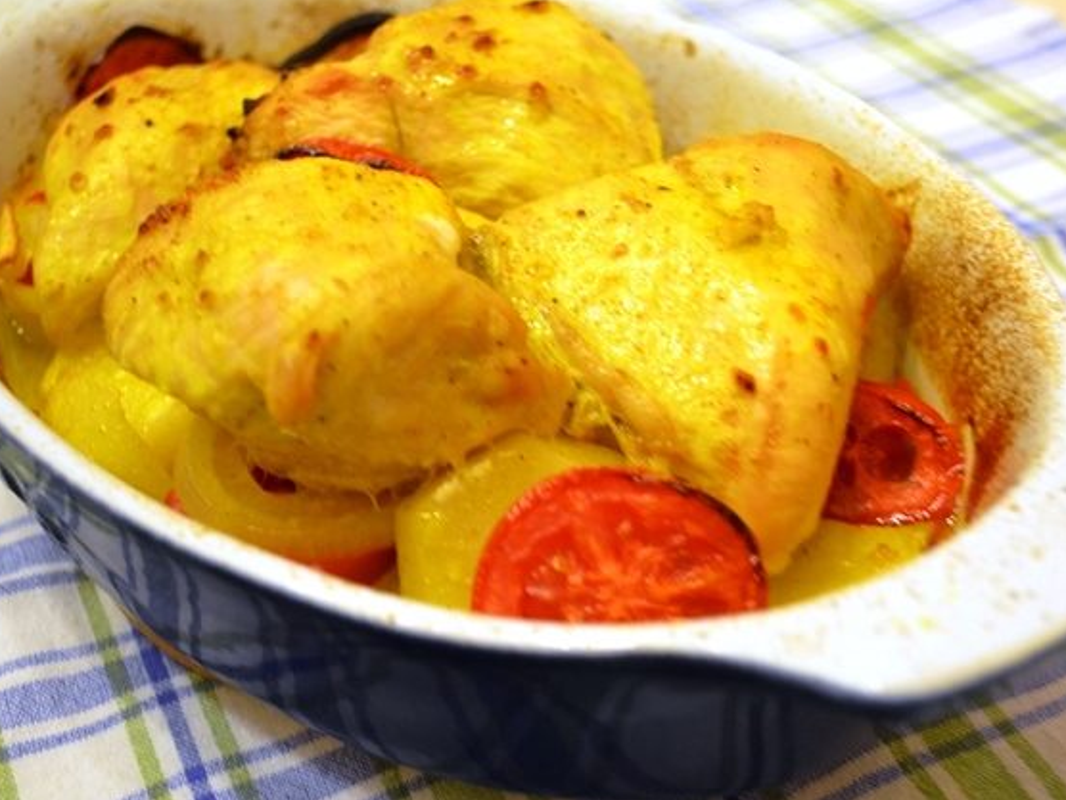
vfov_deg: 27.5
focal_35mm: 53
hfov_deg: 36.1
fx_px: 1632
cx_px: 585
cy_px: 397
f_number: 4.8
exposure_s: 1/5
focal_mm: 32
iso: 1600
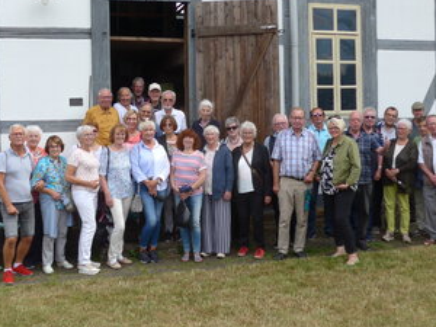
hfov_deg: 39.7
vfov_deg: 30.2
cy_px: 131
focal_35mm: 48
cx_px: 215
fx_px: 605
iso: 80
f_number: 2.8
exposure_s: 1/800
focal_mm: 7.5
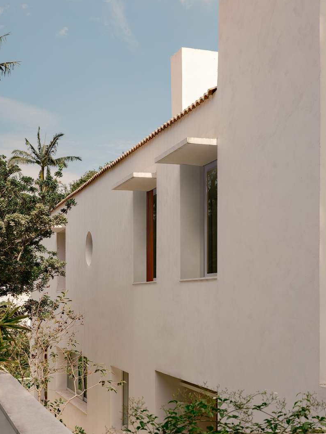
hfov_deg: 26.1
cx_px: 163
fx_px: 703
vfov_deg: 34.3
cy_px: 217
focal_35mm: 56
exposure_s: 1/250
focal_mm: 70
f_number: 8
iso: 200
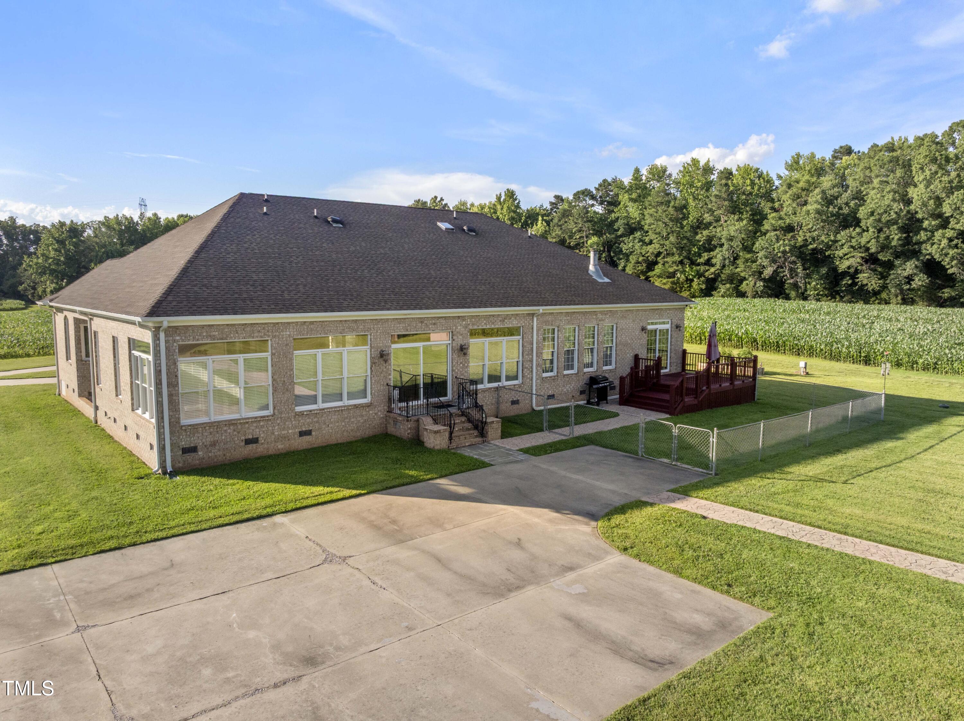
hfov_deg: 71.6
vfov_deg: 56.8
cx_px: 482
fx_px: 668
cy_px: 360
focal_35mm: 24
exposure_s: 1/120
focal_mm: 12.29
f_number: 6.3
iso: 400
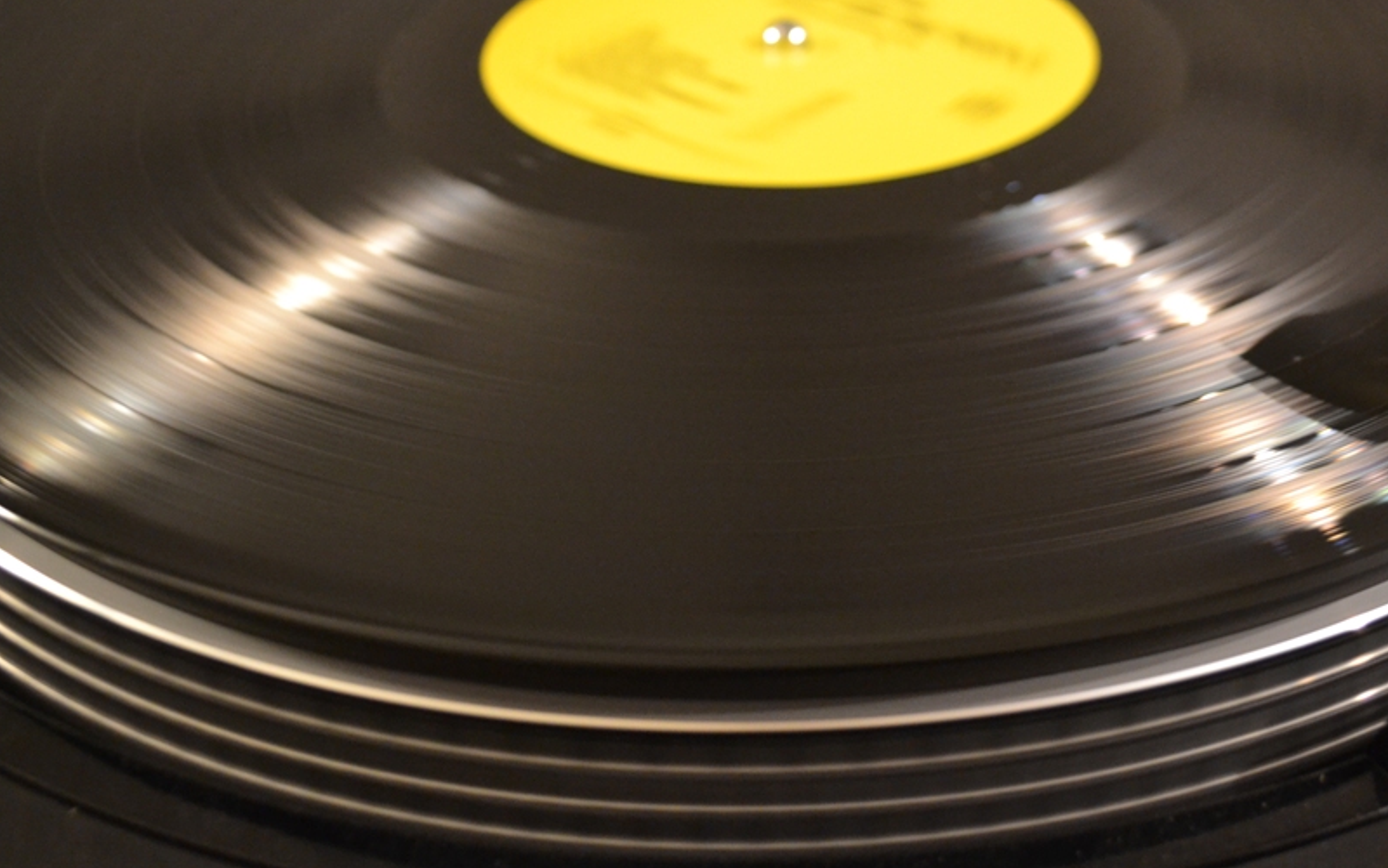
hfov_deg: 42.3
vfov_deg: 27.3
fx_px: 1779
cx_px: 863
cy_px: 322
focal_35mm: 47
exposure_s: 1/15
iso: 2000
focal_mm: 24
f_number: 4
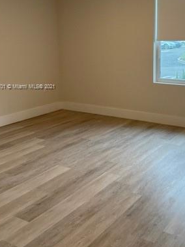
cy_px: 87
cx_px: 137
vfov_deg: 42.5
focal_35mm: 44
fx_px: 313
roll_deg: +1.2
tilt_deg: -8.2
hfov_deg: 32.3
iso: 125
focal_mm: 4.2
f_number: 1.6
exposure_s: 1/120
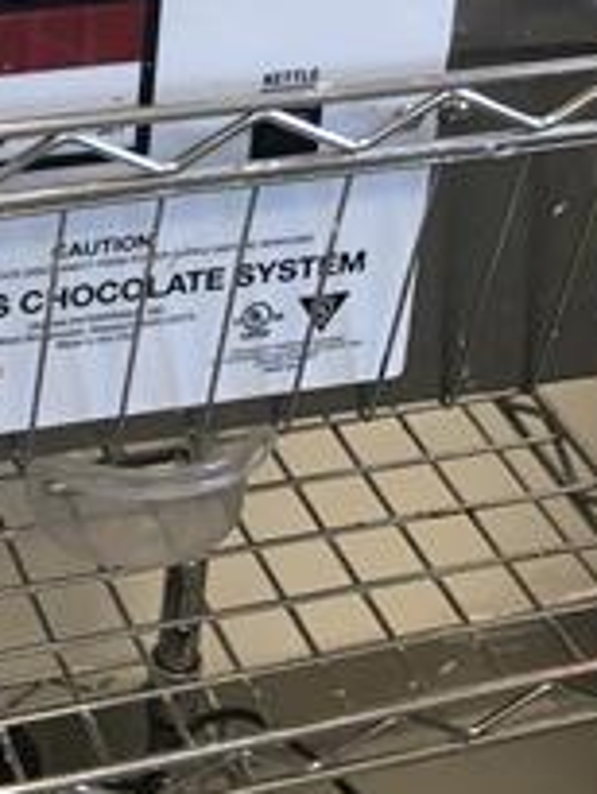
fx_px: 2090
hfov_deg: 15.8
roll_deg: -0.7
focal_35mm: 91
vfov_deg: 20.4
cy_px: -103
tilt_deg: -24.6
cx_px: -50
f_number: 1.8
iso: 40
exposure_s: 1/15
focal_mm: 4
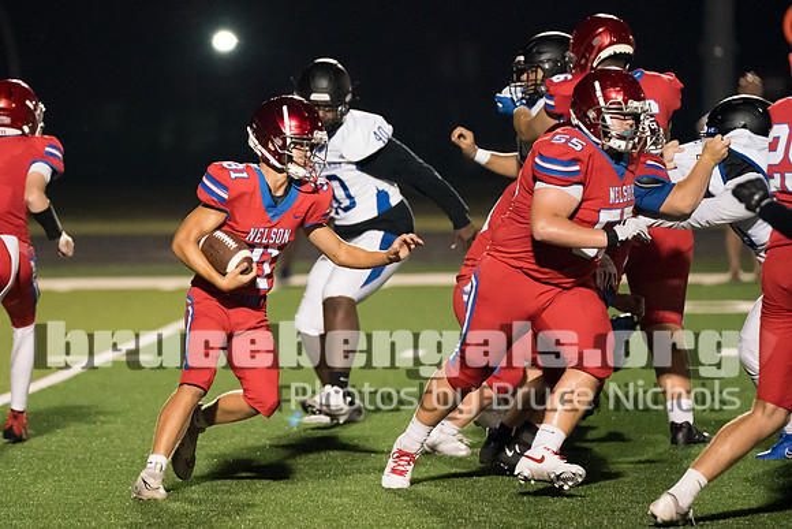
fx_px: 6038
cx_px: 249
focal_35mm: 274
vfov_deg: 5.0
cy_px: 221
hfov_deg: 7.5
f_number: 2.8
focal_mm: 200
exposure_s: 1/1250
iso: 12800
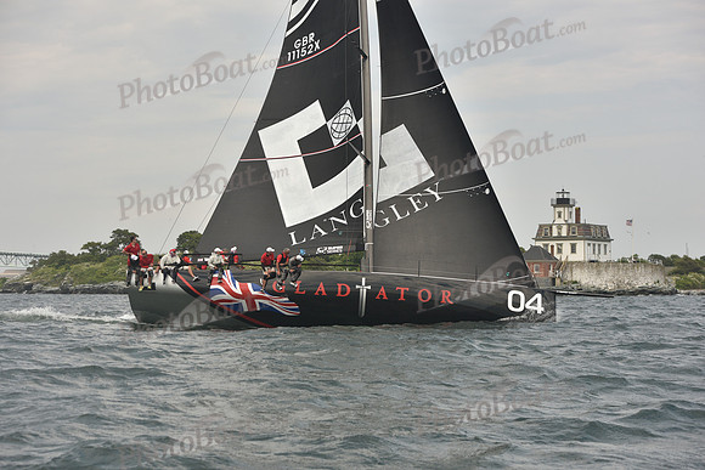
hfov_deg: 28.8
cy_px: 235
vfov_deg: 19.5
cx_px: 352
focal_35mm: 70
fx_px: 1371
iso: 250
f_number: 5.6
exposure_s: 1/640
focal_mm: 70
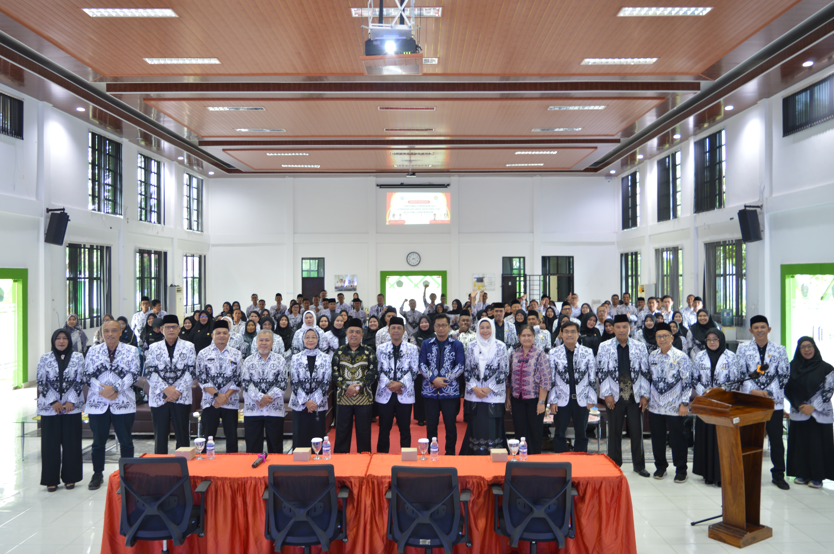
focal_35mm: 30
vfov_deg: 43.5
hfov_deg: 62.0
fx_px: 694
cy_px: 277
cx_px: 417
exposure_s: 1/2.5
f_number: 3.5
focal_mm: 20
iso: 100
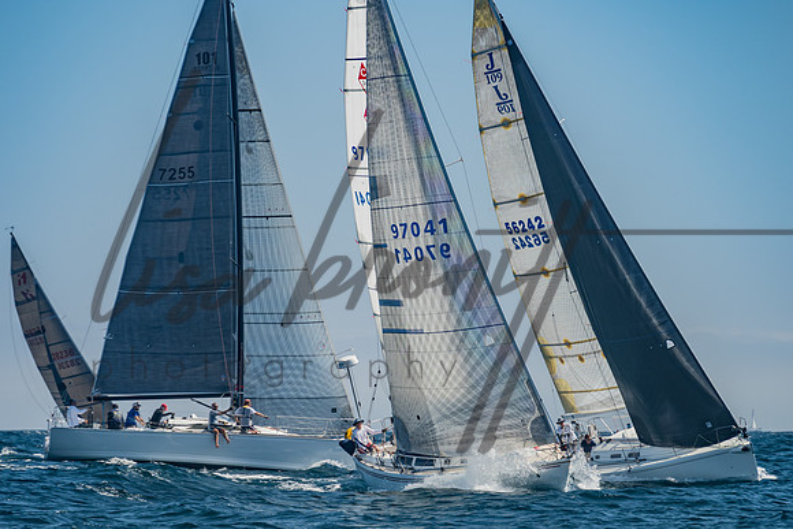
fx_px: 6647
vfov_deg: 4.6
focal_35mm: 302
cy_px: 340
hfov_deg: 6.8
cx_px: 381
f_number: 6.3
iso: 160
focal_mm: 200
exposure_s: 1/320
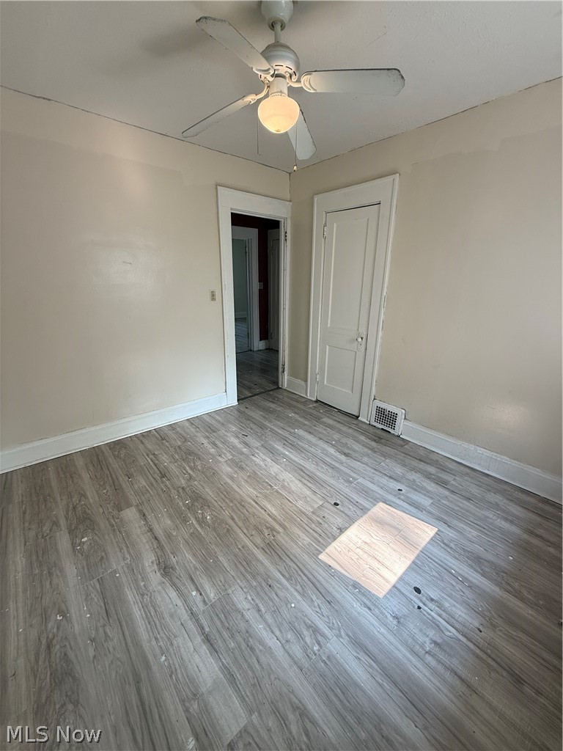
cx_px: 282
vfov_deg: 102.1
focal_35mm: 14
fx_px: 304
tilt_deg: -19.3
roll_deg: -0.8
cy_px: 376
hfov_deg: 85.7
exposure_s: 1/120
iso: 100
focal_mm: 2.22
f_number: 2.2
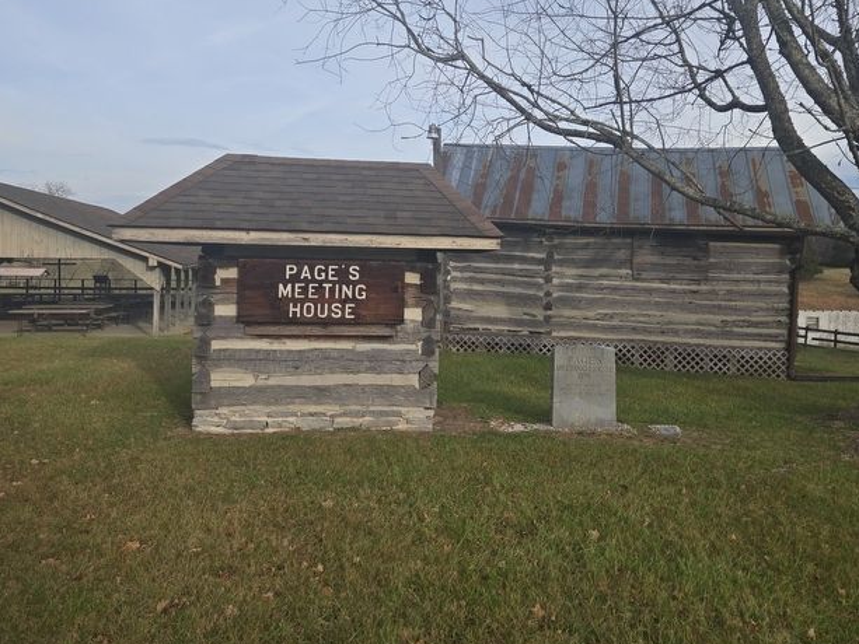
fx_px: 745
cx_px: 482
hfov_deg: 59.8
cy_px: 253
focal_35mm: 30
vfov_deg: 46.5
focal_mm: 5.4
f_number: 1.8
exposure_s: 1/900
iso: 25
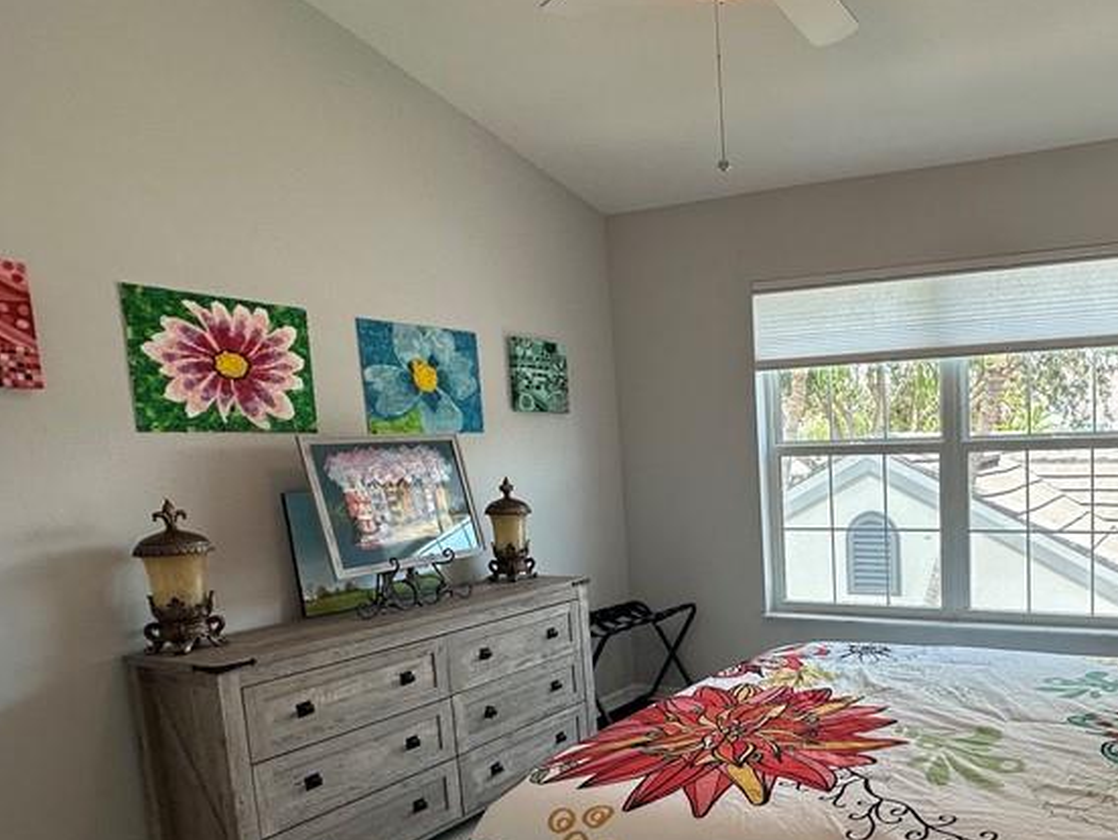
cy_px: 542
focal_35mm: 26
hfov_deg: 61.8
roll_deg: +1.5
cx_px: 891
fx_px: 840
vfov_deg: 52.4
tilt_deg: -6.9
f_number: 2.2
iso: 50
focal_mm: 2.22
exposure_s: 1/120
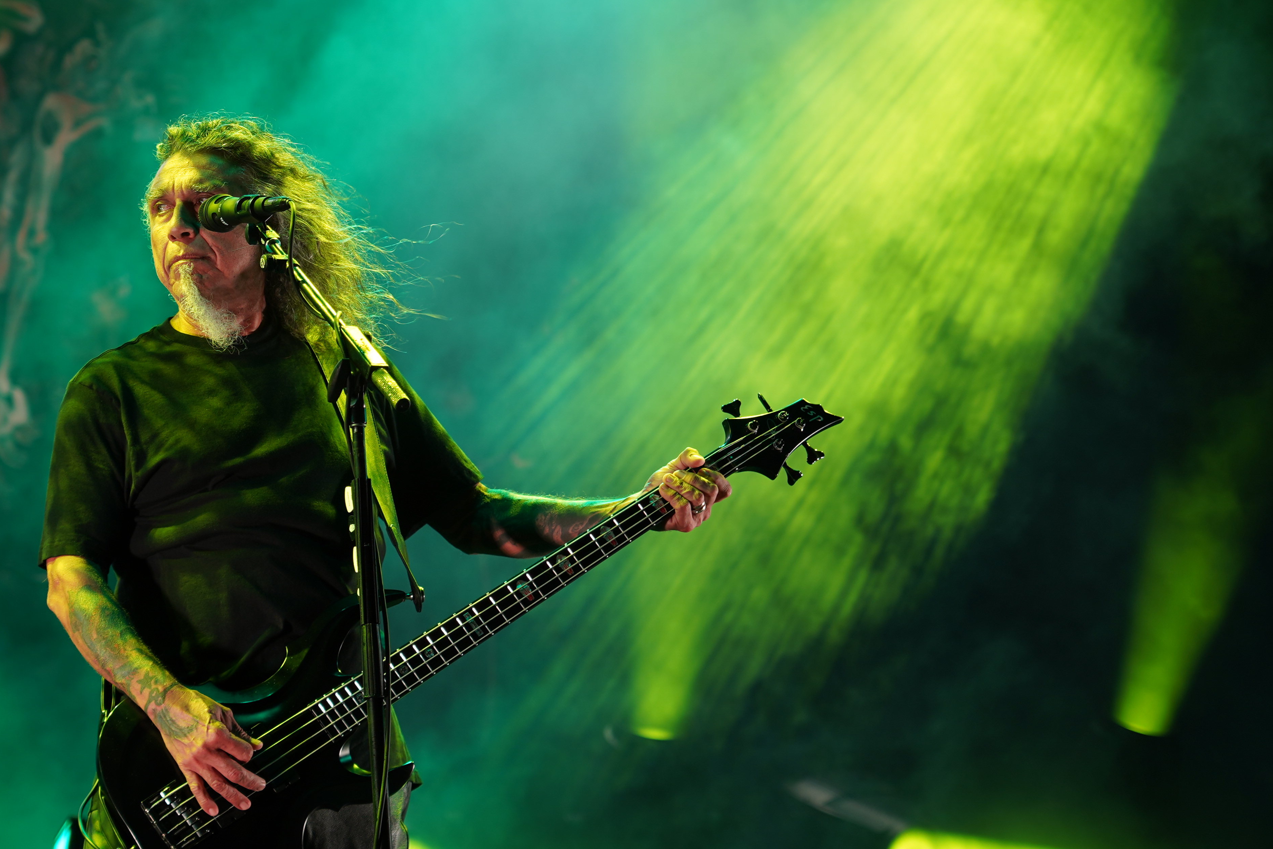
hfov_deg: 15.6
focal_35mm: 131
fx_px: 4632
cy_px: 368
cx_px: 396
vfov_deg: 10.5
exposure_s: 1/100
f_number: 4
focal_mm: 82
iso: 160
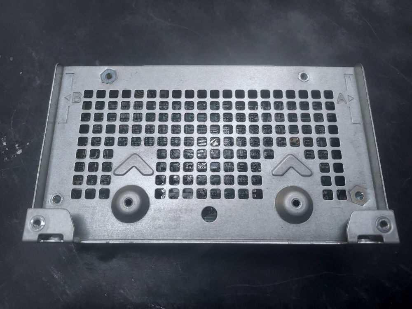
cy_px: 154
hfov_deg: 71.6
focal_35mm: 24
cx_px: 206
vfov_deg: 56.8
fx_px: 286
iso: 100
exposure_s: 1/60
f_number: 1.8
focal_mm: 4.6
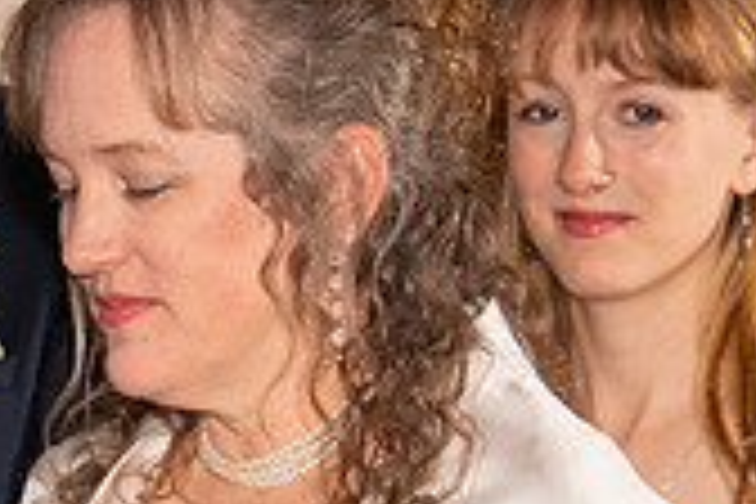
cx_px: 162
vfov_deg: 2.7
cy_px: 637
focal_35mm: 501
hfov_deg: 4.1
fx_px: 10520
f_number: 9
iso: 1000
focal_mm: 145
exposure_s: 1/160
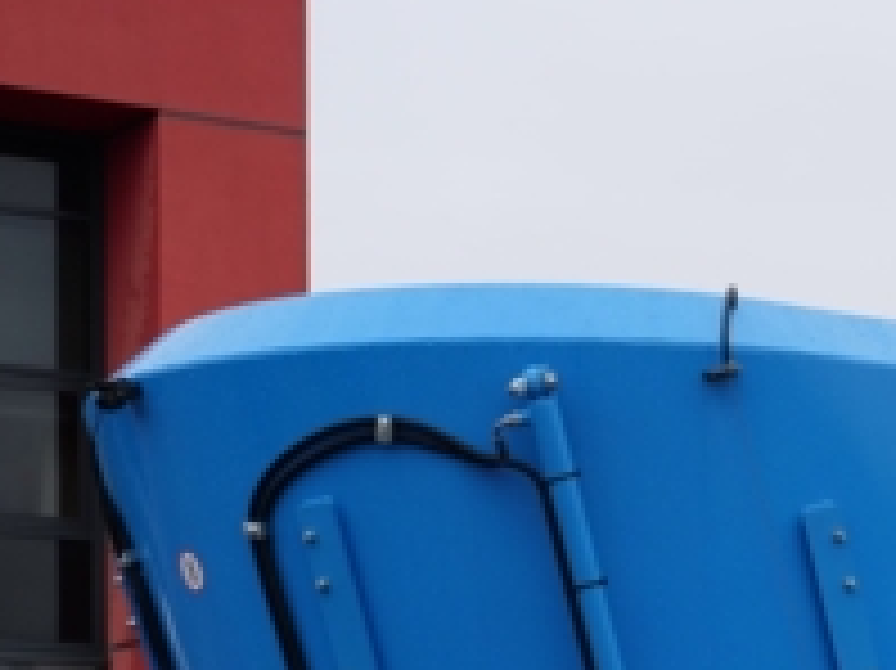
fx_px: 3647
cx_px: 1076
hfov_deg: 13.6
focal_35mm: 141
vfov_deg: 10.3
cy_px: 877
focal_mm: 25
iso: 200
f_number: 4
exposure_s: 1/160
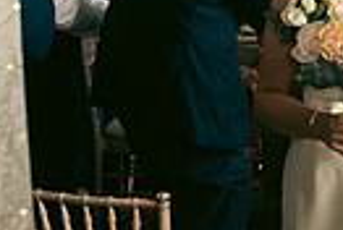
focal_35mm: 106
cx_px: 453
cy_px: -35
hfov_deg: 17.9
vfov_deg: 12.7
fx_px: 1012
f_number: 3.5
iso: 800
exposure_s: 1/160
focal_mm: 24
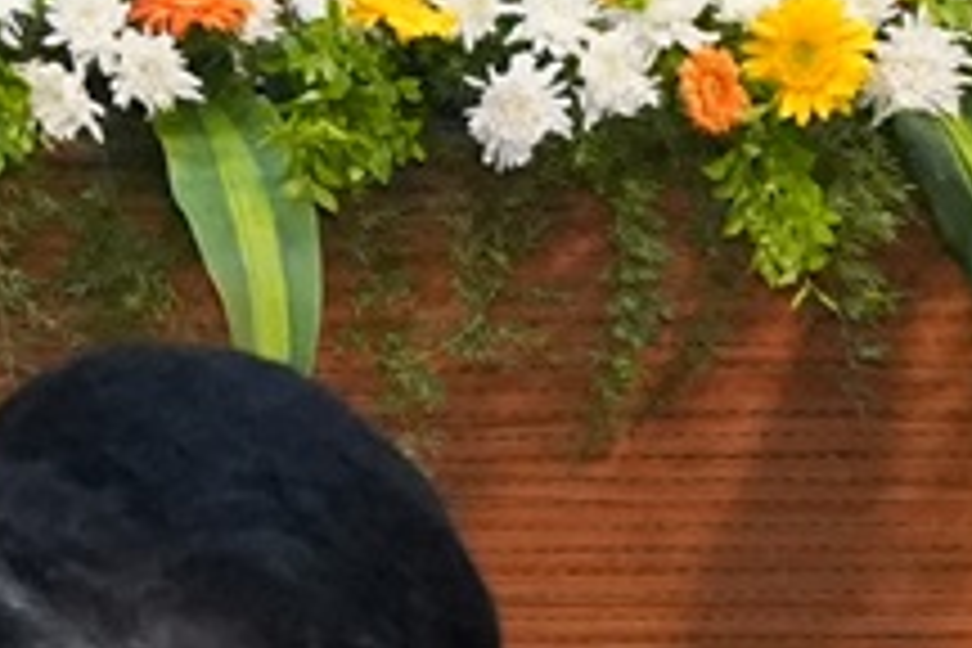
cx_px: -1796
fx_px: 8828
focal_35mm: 327
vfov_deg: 4.0
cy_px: -1593
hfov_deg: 5.9
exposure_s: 1/160
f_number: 6.3
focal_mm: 31.6
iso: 6400
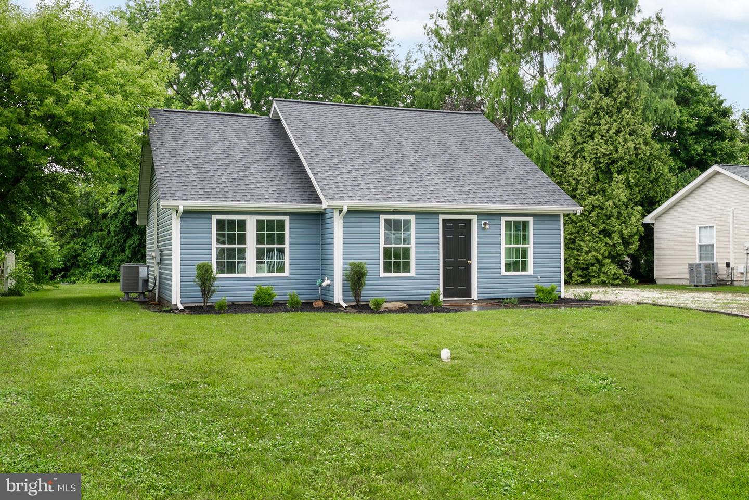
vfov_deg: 53.2
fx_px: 499
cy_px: 250
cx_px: 374
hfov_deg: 73.7
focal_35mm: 24
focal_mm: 24
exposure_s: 1/50
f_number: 8
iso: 125
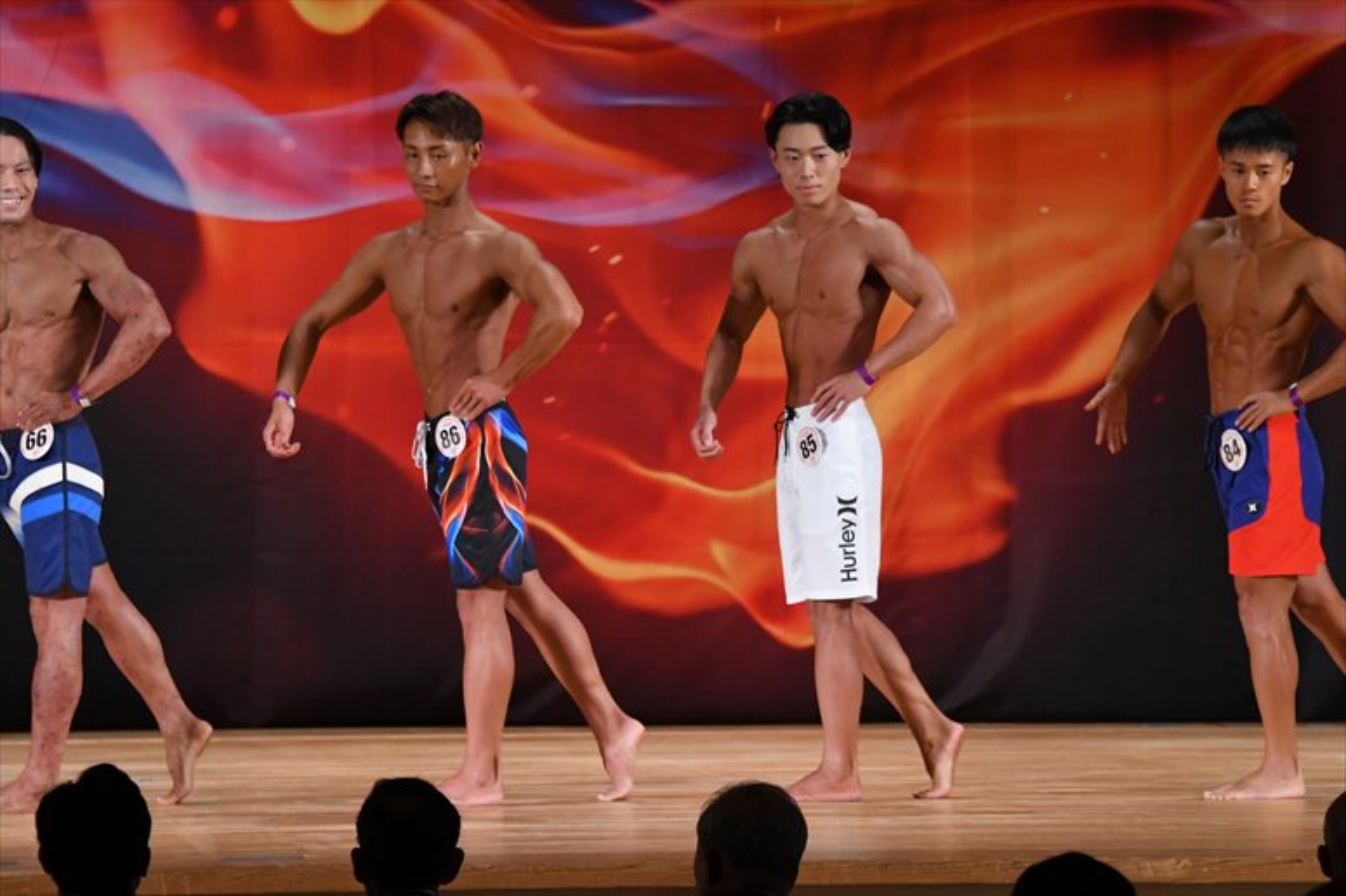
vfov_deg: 6.1
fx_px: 8409
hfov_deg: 9.2
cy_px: 448
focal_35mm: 225
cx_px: 673
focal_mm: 150
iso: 3200
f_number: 5.6
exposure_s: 1/400
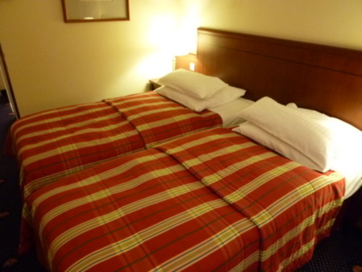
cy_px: 136
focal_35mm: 25
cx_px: 181
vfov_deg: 54.9
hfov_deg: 69.4
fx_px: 262
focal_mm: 4.5
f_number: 2.8
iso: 400
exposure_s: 1/10
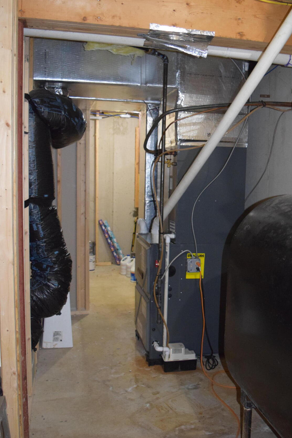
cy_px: 216
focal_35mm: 36
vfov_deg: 53.1
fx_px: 438
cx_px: 175
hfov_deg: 36.7
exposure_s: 1/60
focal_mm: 20
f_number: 3.5
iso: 3200
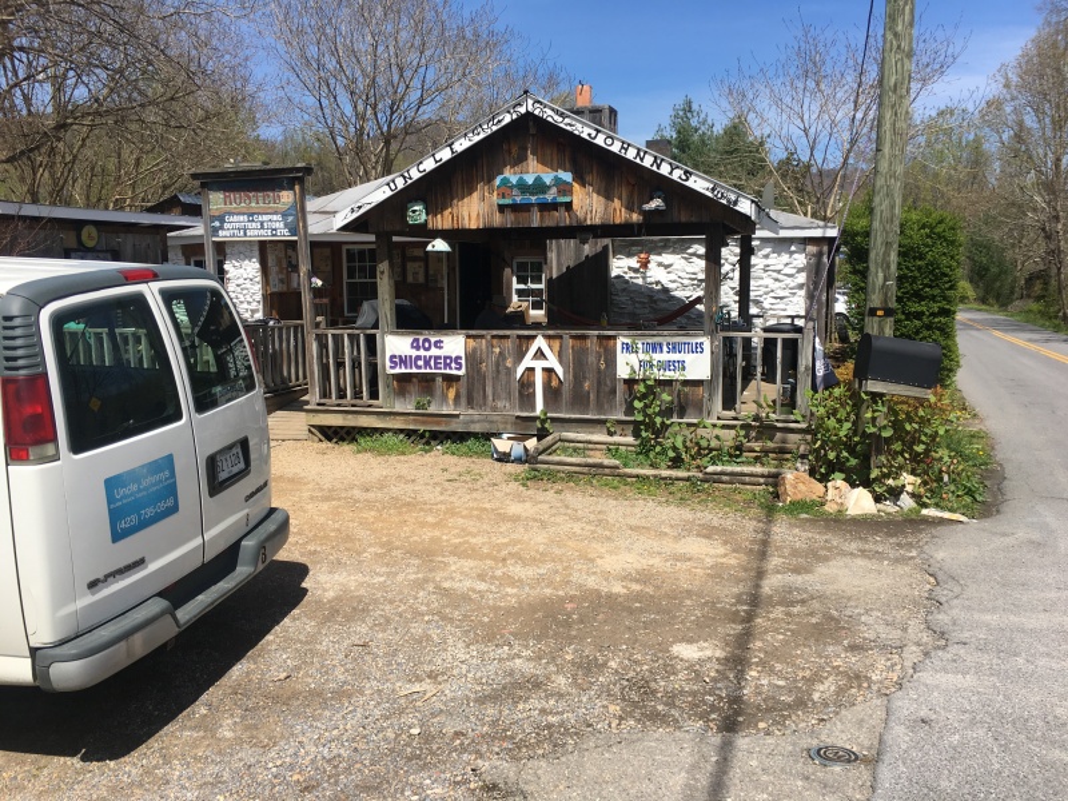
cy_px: 400
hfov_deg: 61.7
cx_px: 534
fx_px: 895
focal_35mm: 29
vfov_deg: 48.2
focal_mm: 4.15
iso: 25
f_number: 2.2
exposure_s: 1/1425
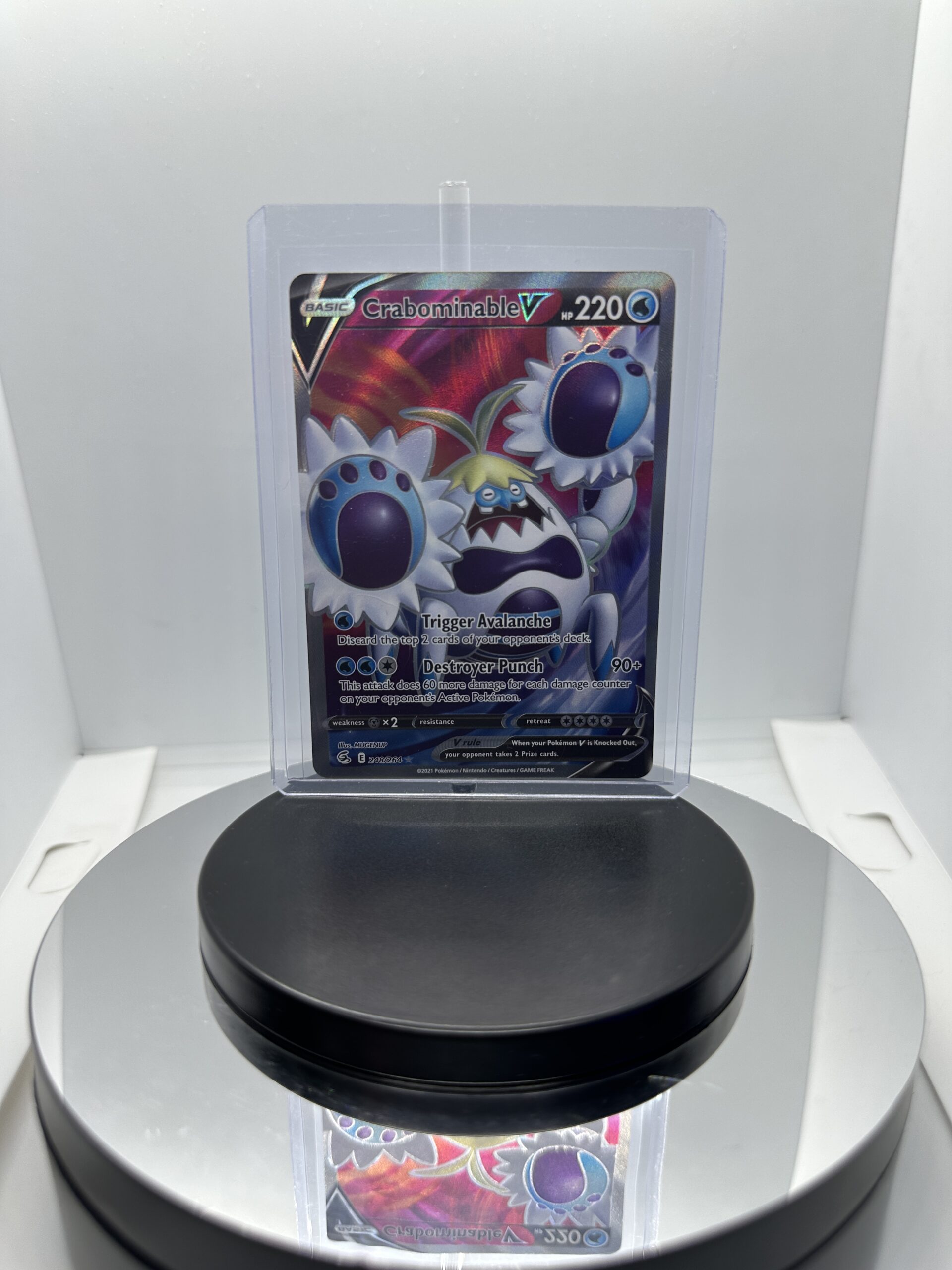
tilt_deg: -16.3
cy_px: 635
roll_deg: -0.4
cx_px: 476
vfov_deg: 71.6
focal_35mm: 24
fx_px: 880
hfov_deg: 56.8
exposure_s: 1/428
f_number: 1.78
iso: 80
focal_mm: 6.86
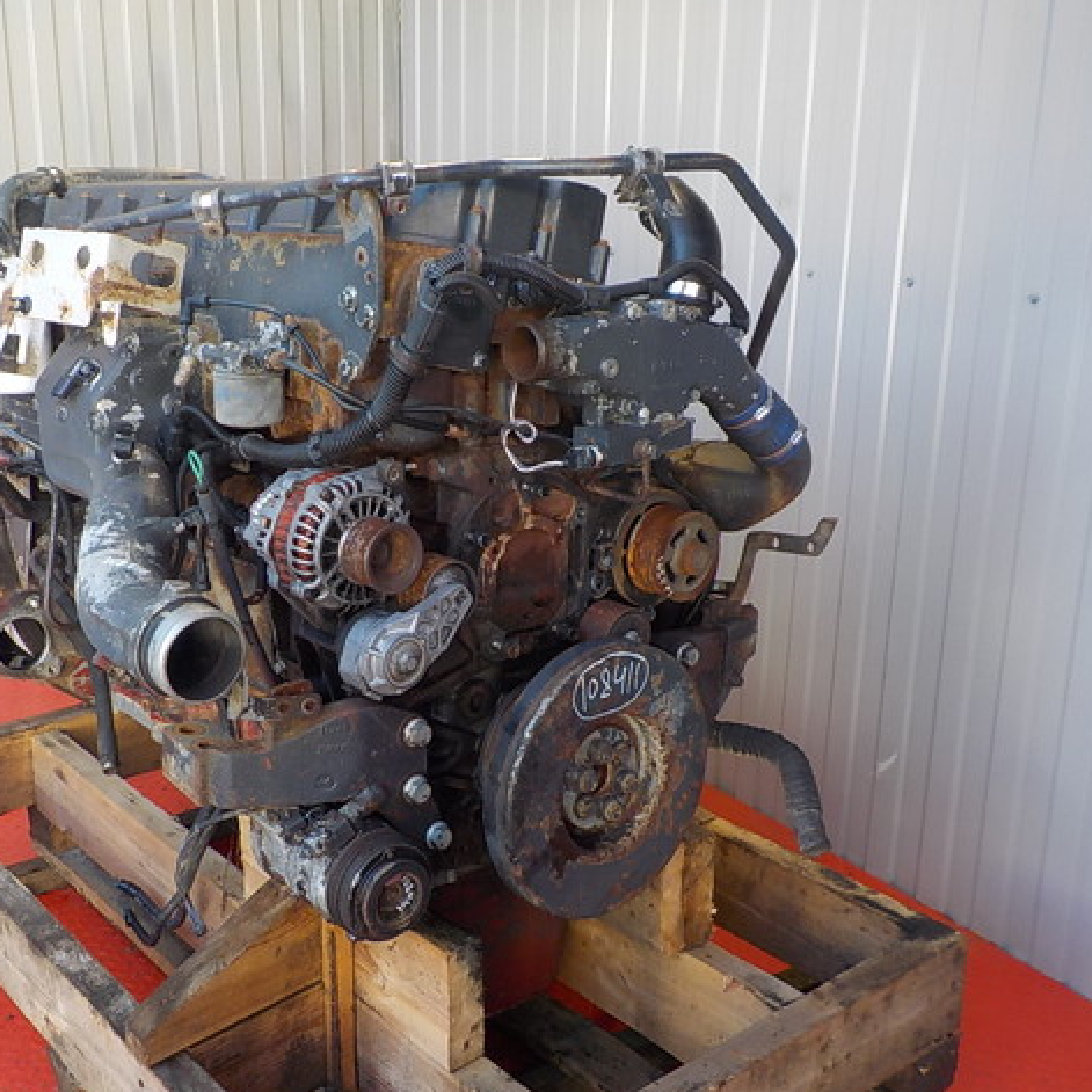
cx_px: 359
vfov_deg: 46.0
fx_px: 1285
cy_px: 549
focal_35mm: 36
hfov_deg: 45.3
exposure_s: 1/40
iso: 125
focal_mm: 4.1
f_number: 3.3
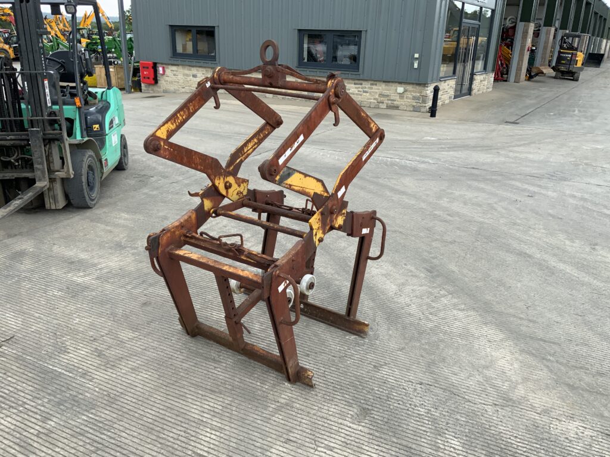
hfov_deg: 61.7
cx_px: 305
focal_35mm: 29
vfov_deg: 48.2
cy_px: 228
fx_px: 511
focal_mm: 3
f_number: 1.8
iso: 16
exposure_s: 1/223
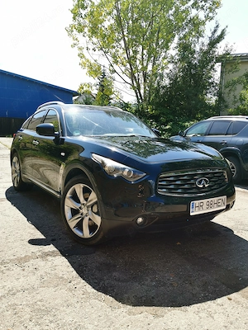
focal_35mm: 29
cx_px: 124
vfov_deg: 61.7
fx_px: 277
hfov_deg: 48.2
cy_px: 165
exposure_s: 1/2336
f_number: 1.6
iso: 50
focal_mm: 5.56
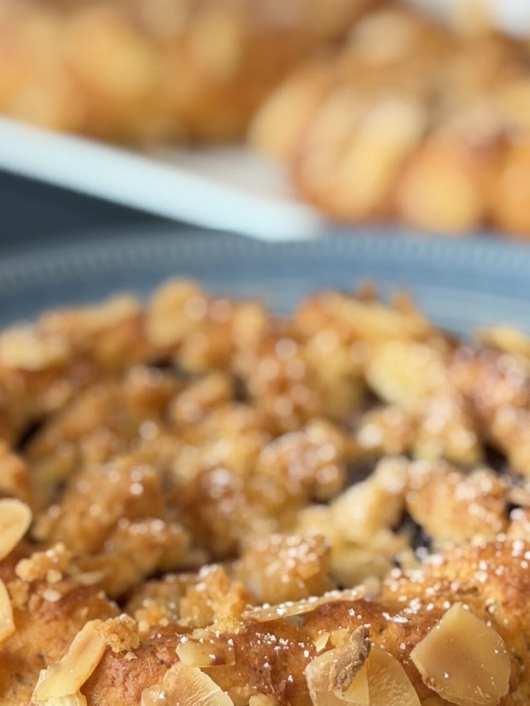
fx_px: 2224
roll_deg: +2.2
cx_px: 259
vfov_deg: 18.0
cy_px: 217
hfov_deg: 13.6
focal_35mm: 109
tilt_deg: -20.9
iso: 200
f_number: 1.78
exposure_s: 1/50
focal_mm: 6.76
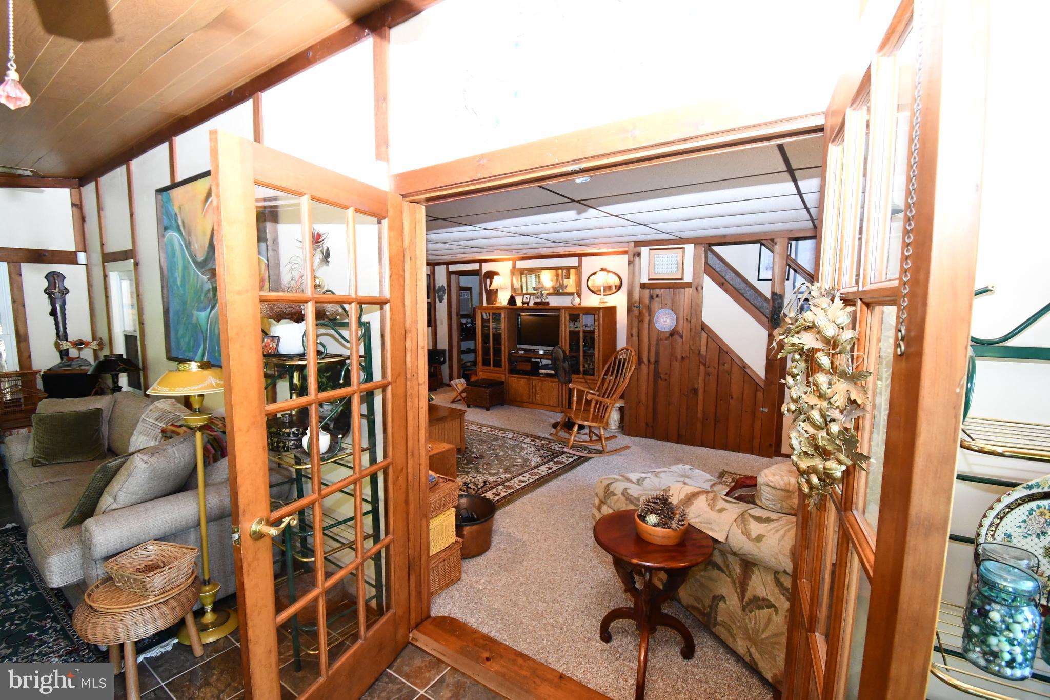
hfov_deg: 100.4
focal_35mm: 15
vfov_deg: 77.3
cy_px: 350
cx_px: 525
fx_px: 437
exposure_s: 1/80
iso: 3200
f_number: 4.5
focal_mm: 10
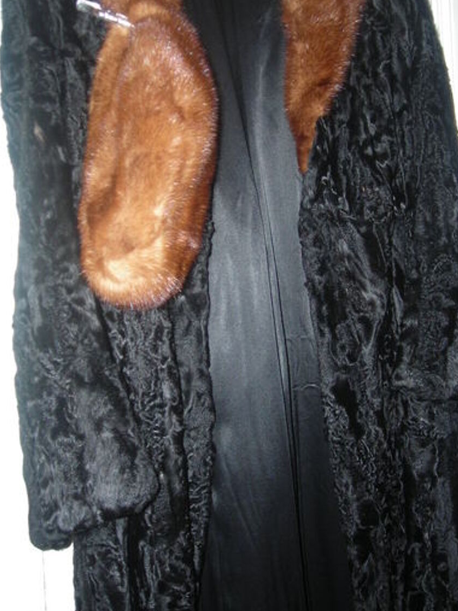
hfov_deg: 32.2
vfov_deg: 42.0
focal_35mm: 45
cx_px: 243
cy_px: 278
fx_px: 794
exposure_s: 1/60.1
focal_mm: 6.3
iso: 105
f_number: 3.2
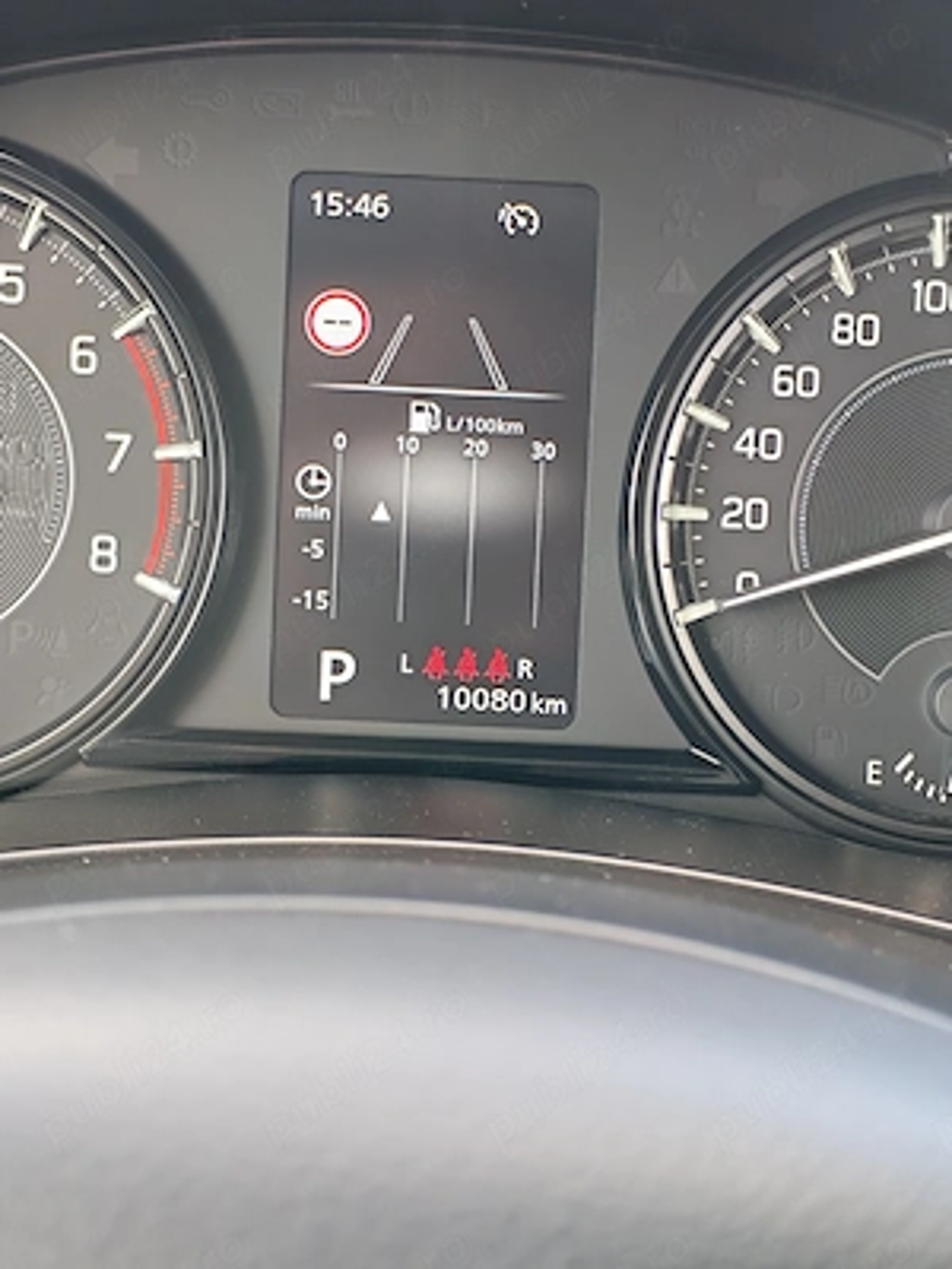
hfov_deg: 18.9
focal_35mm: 78
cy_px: 634
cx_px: 476
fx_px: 2860
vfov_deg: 25.0
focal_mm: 6.12
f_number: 1.9
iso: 320
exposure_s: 1/100
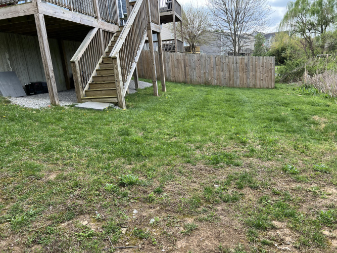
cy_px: 126
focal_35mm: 26
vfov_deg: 53.0
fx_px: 253
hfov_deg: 67.3
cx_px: 168
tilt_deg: -13.7
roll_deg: +4.6
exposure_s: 1/949
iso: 50
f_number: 1.5
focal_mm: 5.7
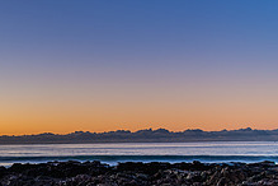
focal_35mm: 64
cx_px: -76
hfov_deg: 26.9
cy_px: 184
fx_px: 494
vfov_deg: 20.6
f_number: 8
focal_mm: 24
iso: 80
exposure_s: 1.3
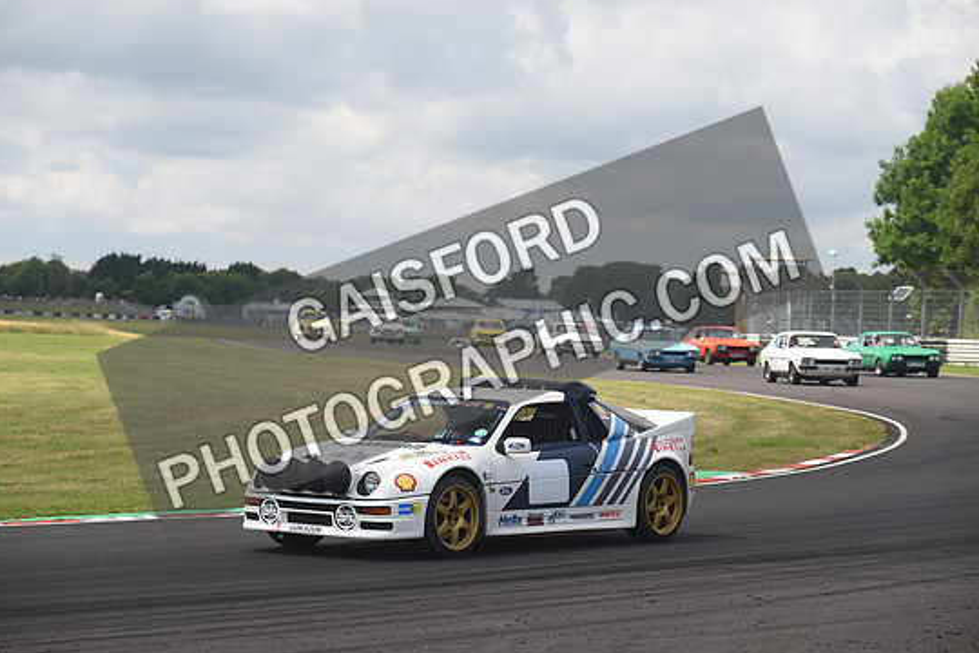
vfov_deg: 10.6
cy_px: 322
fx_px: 3508
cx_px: 460
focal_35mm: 129
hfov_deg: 15.9
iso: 360
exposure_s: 1/640
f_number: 5.6
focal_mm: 120
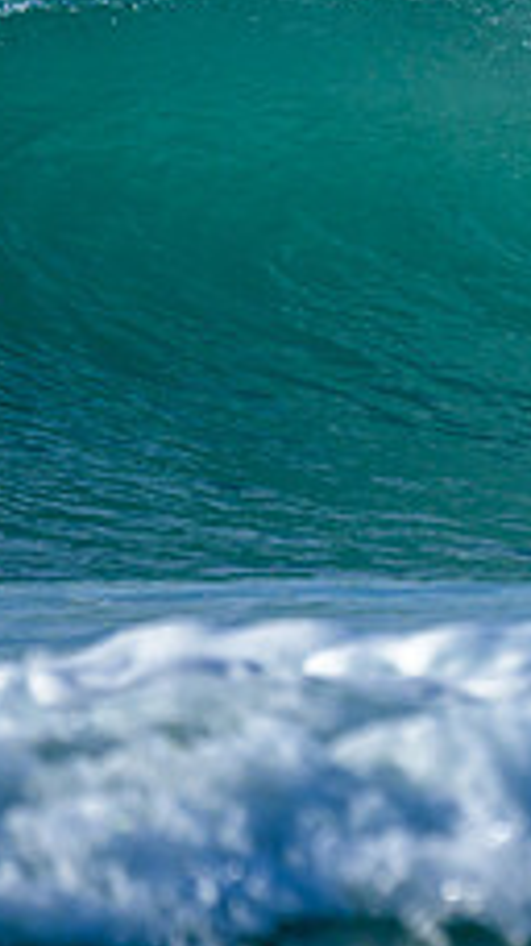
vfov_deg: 0.7
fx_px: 73425
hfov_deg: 0.4
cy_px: -69
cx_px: 1172
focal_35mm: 2929
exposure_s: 1/2000
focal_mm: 800
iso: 280
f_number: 6.3
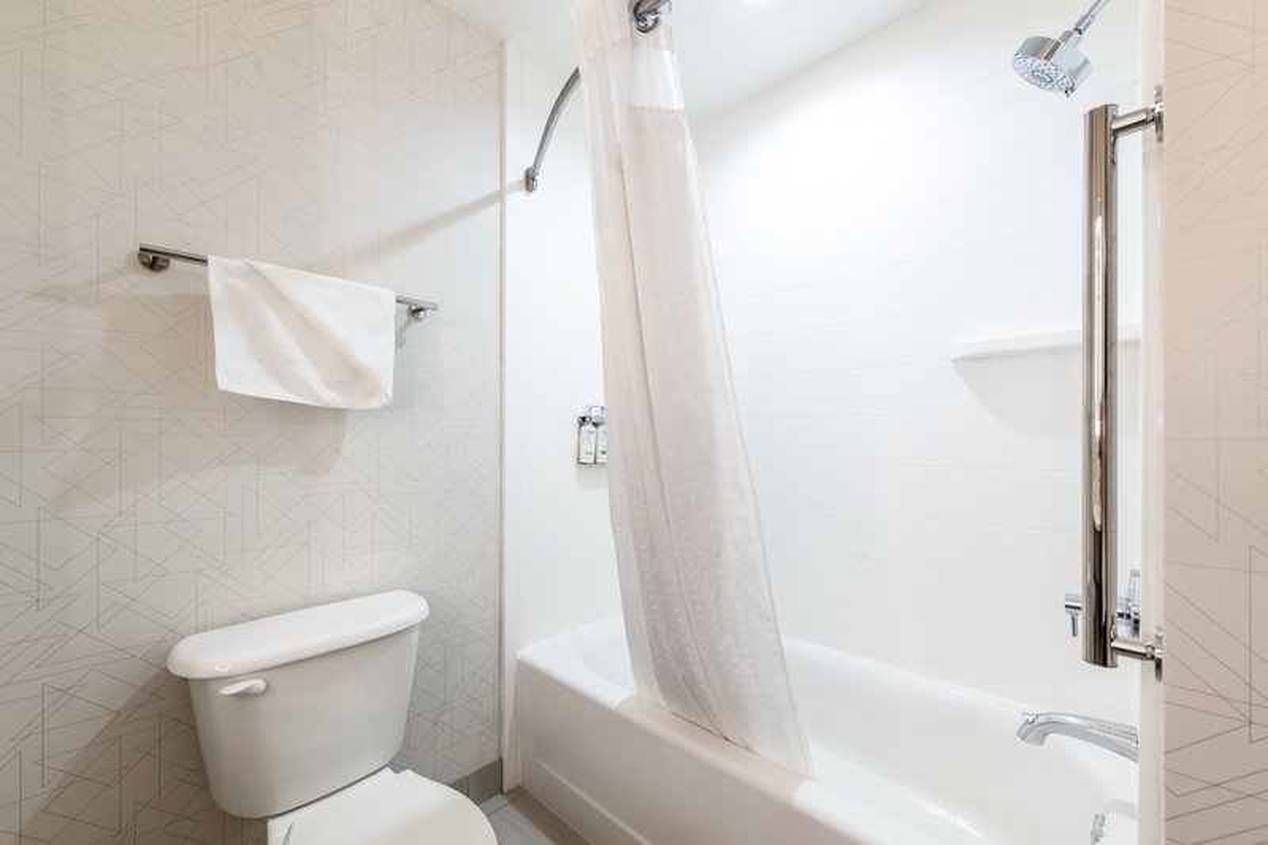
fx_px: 493
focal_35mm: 14
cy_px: 422
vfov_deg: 81.2
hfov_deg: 104.3
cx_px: 634
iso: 400
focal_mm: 14
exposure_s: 1/10
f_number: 8
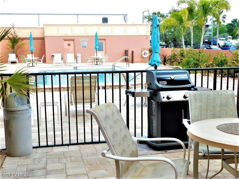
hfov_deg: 42.1
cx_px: 120
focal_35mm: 45
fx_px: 311
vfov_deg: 32.2
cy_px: 90
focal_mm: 8
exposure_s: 1/250
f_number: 3.7
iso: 125
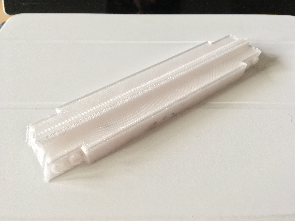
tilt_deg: -46.7
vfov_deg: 48.2
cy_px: 110
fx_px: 247
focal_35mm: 29
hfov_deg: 61.7
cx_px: 148
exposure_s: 1/33
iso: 32
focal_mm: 4.15
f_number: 2.2
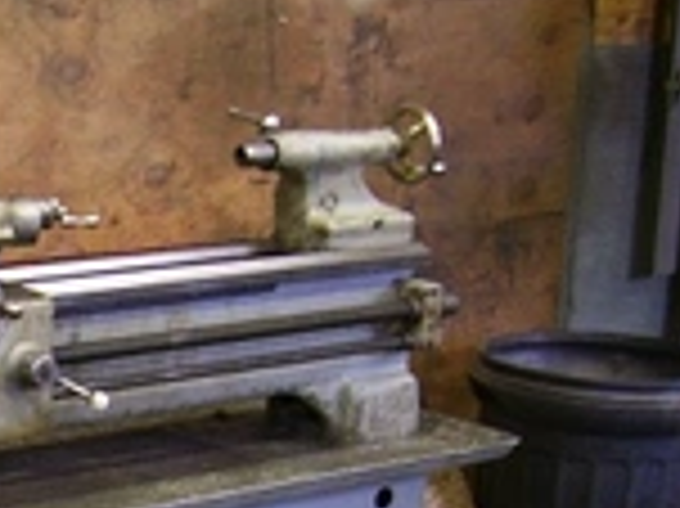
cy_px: 584
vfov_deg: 15.9
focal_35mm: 90
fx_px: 1767
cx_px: -194
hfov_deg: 20.1
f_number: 2.7
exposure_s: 1/8
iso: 160
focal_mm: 5.6
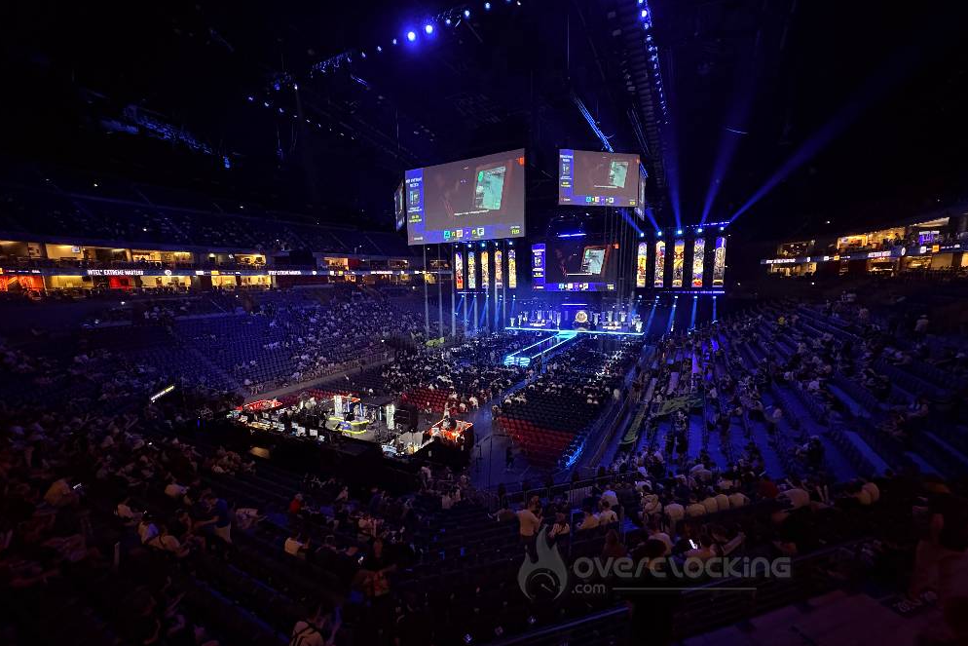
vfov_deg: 77.3
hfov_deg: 100.4
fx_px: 403
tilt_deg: -8.7
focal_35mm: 15
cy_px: 342
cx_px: 476
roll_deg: +2.1
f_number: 2.2
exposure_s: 1/27
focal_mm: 2.22
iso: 1000
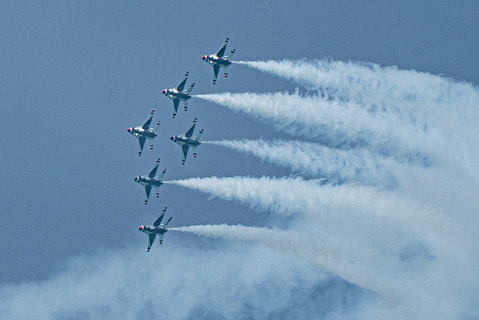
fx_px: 13370
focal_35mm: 1005
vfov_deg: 1.4
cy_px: 159
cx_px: 190
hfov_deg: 2.1
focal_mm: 400
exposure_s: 1/2000
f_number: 10
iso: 640
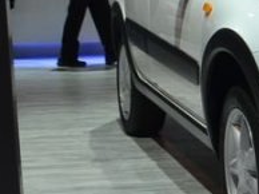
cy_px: 25
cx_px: 383
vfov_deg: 11.2
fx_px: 979
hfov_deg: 14.1
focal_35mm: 131
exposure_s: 1/100
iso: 400
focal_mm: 22
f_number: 5
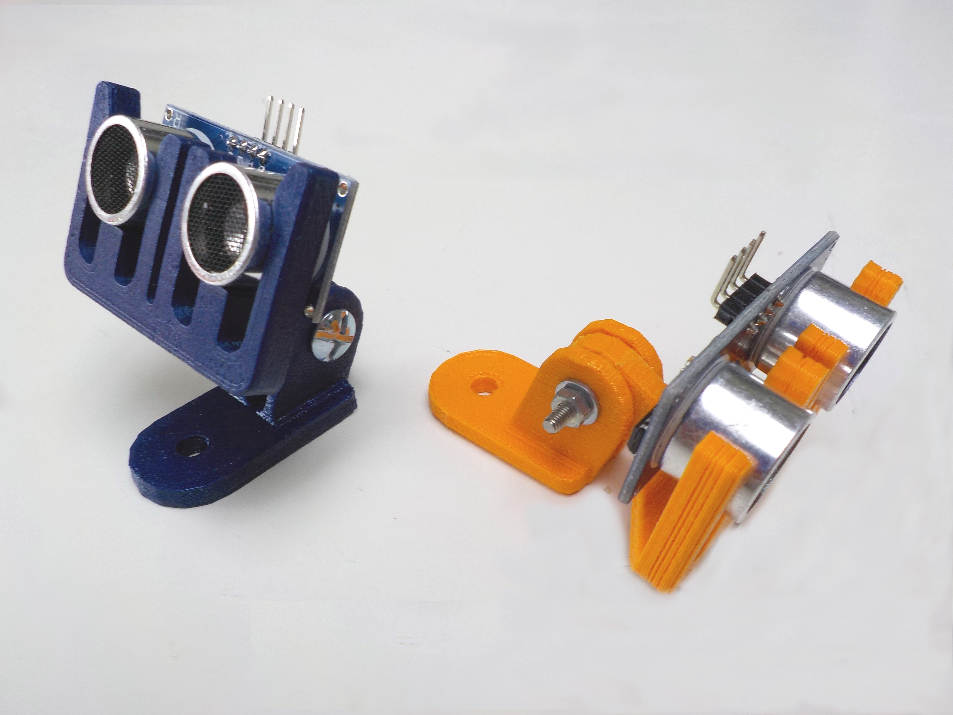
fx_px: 826
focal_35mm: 30
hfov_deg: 60.0
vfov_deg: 46.8
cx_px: 476
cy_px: 358
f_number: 3.3
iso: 125
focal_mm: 4.1
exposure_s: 1/50
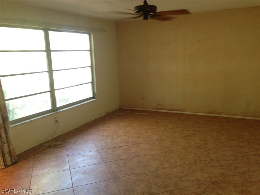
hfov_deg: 55.4
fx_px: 248
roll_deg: +0.3
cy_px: 98
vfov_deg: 42.9
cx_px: 130
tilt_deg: -10.6
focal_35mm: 33
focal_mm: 4.12
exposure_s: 1/20
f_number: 2.4
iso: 125
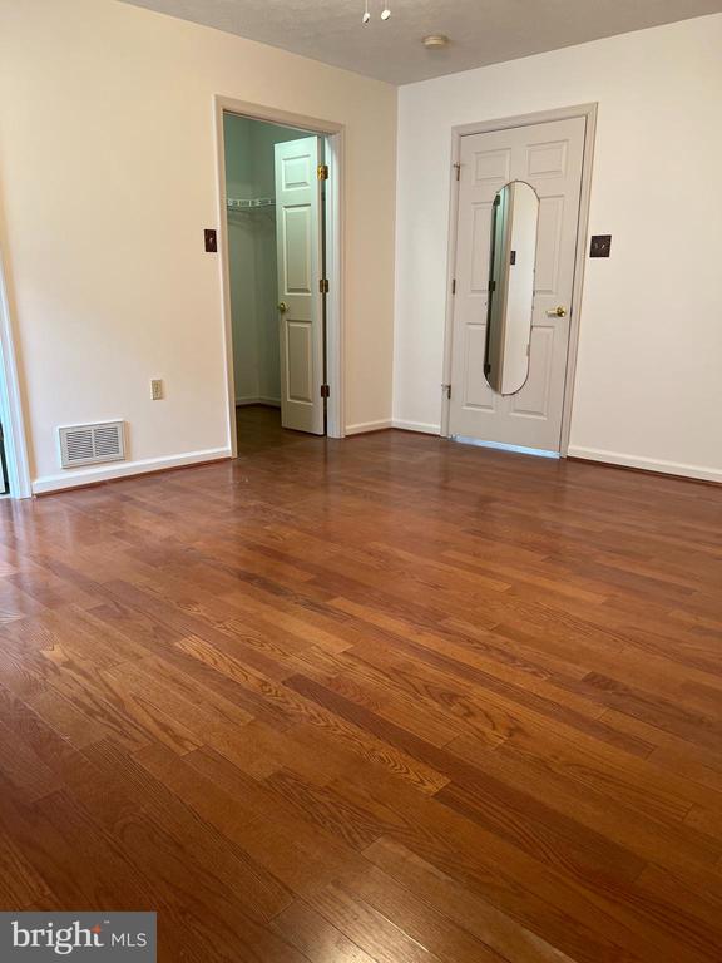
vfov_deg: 67.3
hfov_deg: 53.1
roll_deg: -0.5
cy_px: 482
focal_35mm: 26
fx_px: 723
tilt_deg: -14.5
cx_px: 361
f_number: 1.5
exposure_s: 1/60
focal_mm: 5.7
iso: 100
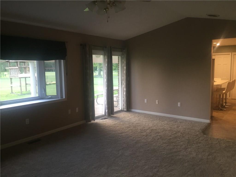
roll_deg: -0.1
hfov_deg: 61.7
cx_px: 118
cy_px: 88
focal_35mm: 29
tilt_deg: -5.8
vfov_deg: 48.2
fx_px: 198
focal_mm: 4.15
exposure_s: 1/33
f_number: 2.2
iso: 160
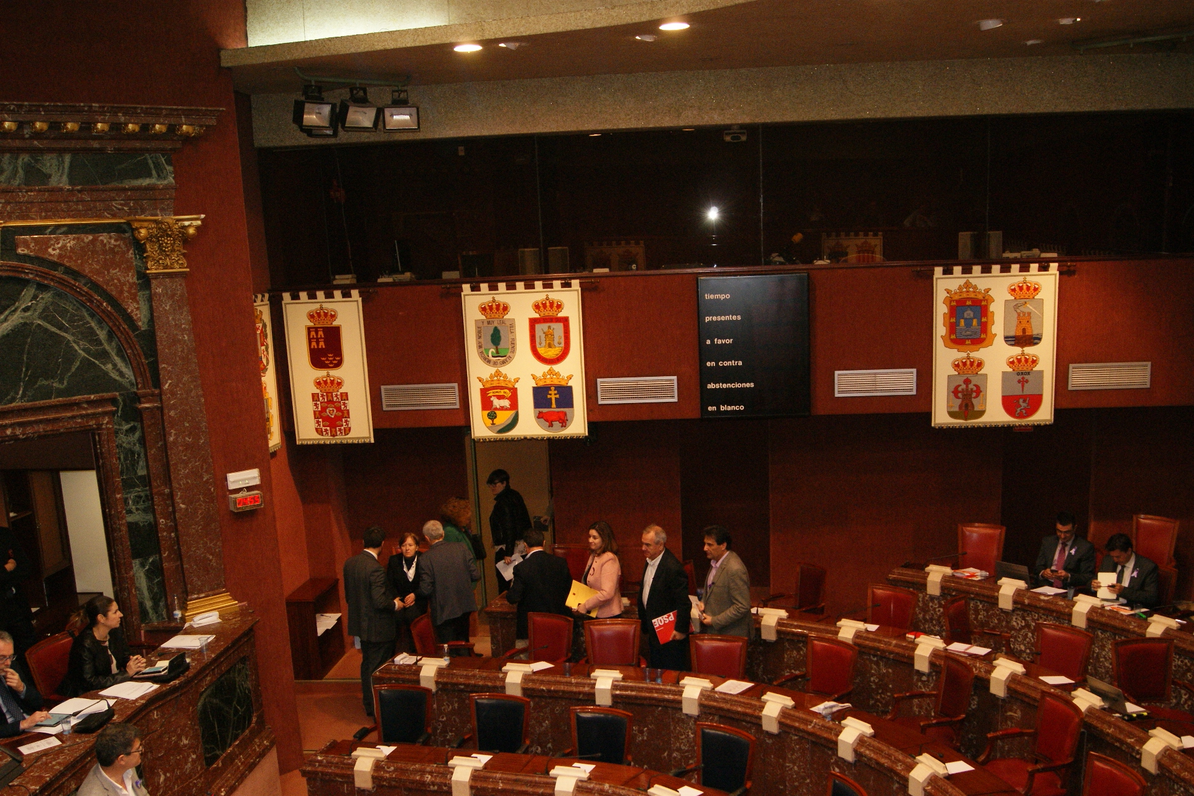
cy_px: 398
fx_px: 1094
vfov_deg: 40.0
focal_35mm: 33
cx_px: 597
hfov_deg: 57.2
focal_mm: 22
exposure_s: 1/60
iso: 400
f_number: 5.6
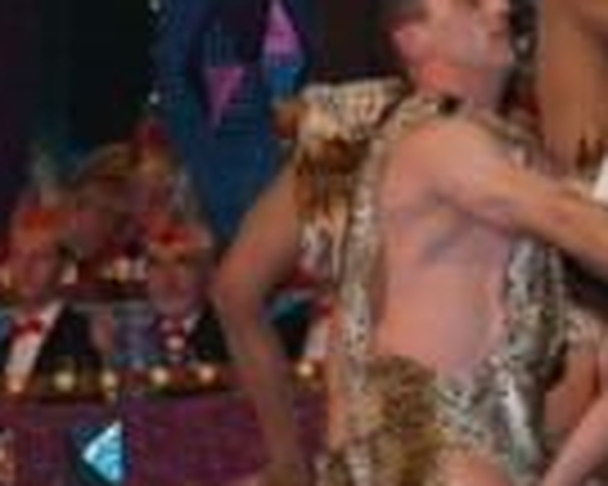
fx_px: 4769
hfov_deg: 7.2
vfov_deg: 5.8
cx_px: -108
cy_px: 182
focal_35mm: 265
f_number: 5
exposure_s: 1/60
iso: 400
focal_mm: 50
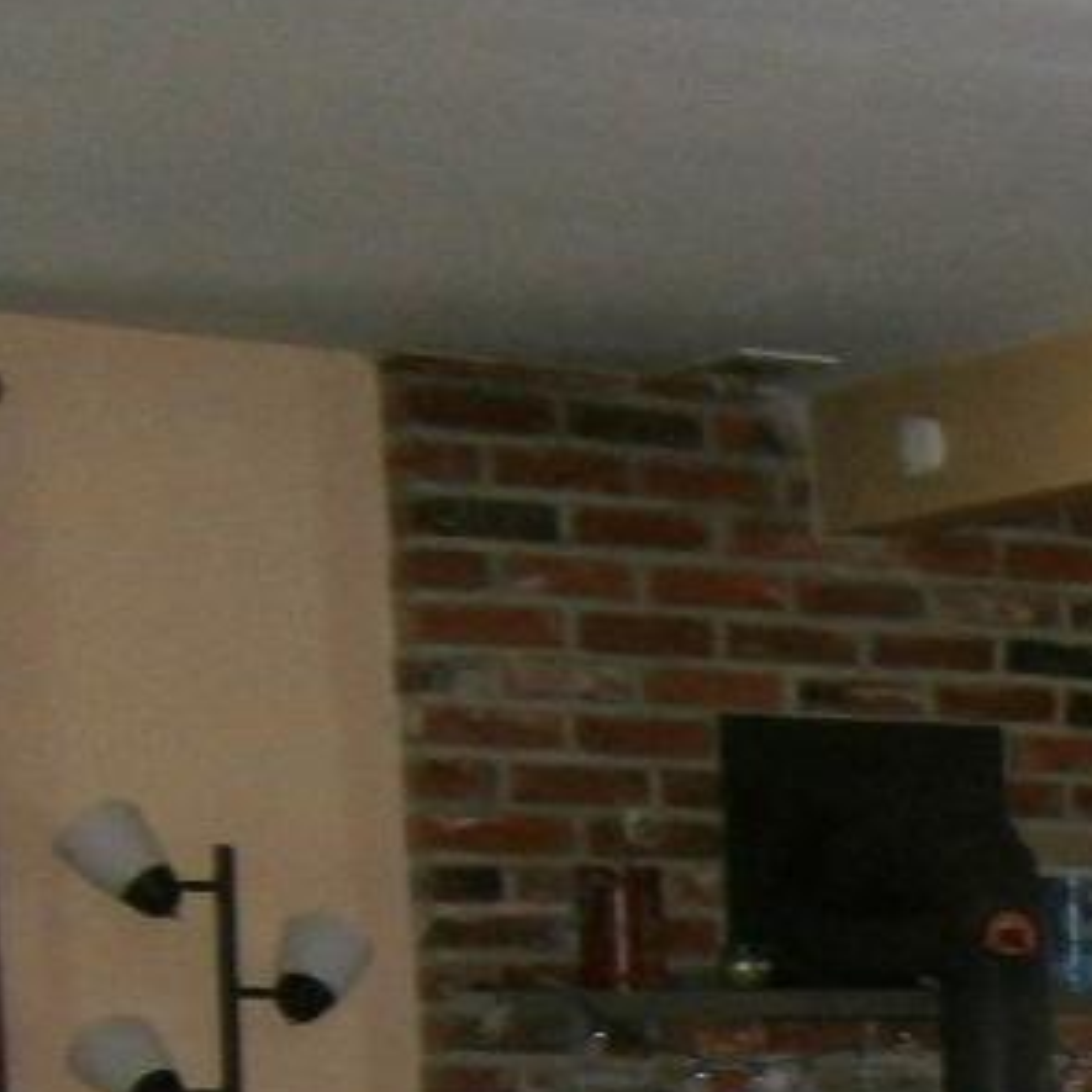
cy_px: 1721
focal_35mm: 112
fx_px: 3997
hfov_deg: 13.5
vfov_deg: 14.4
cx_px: 2125
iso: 250
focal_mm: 4.7
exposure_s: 1/30
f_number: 2.8
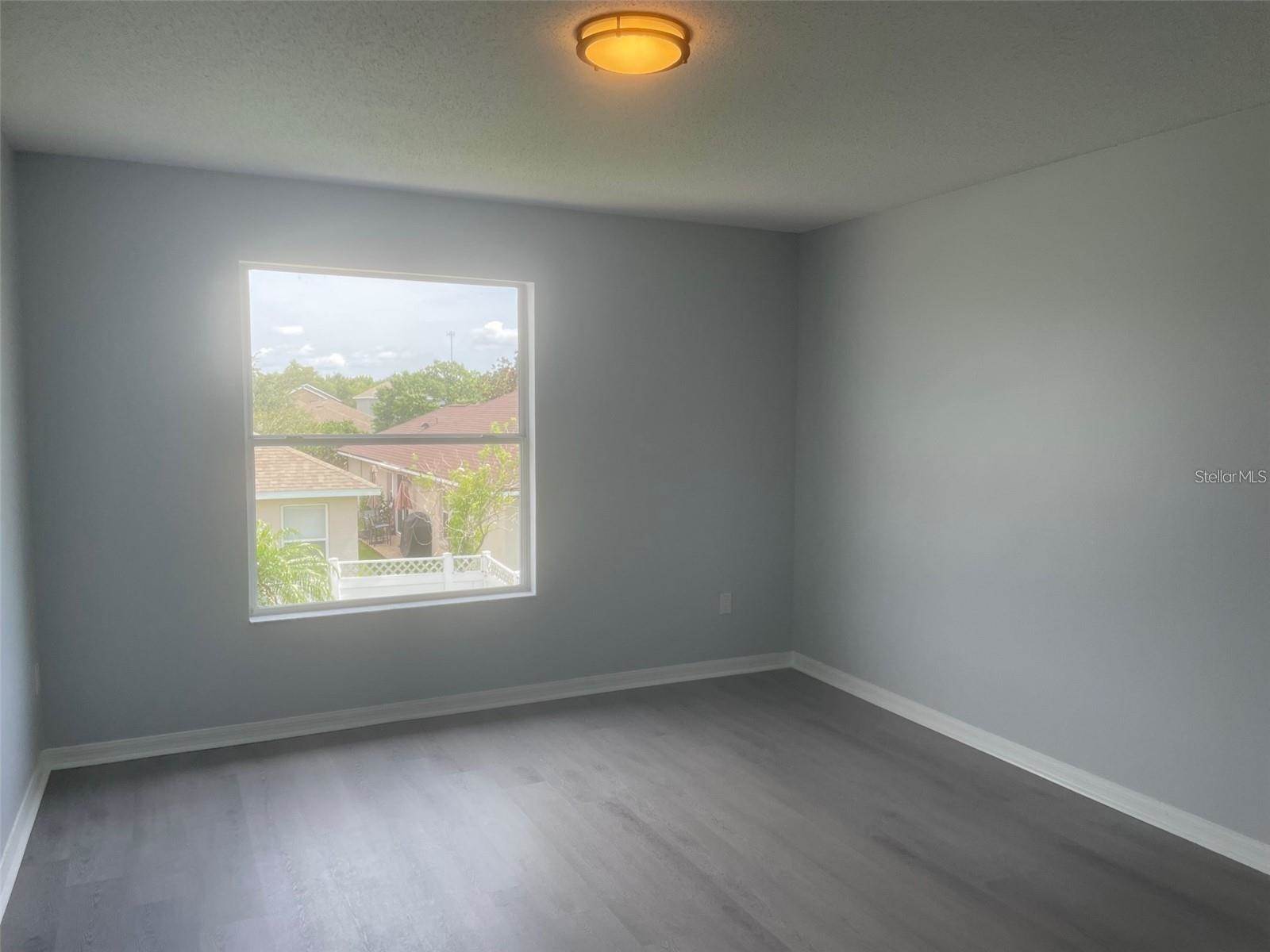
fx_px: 954
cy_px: 476
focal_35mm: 26
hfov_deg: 67.3
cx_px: 635
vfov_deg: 53.1
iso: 32
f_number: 1.6
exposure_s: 1/561
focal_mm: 4.2
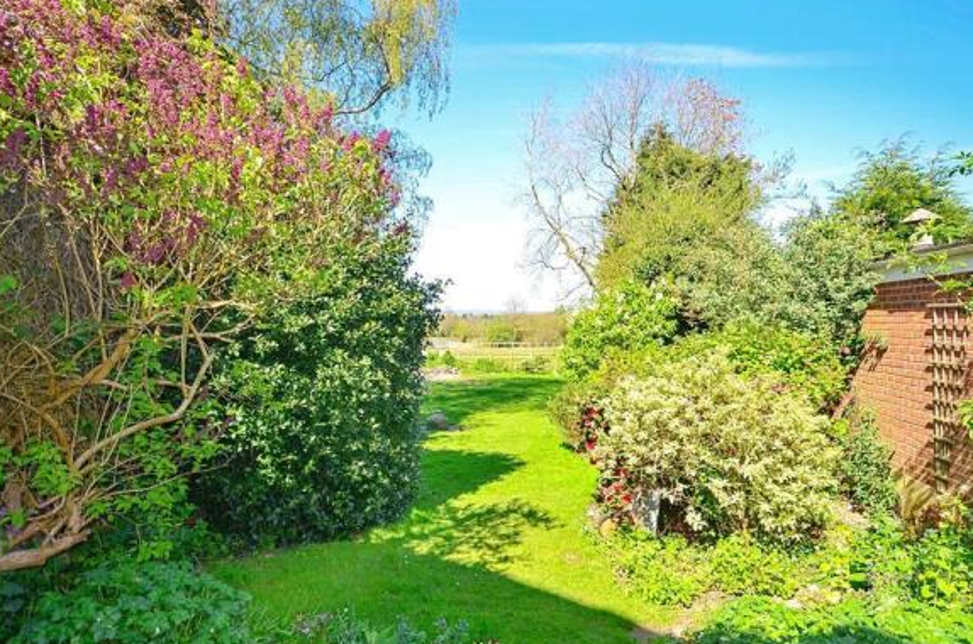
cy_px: 356
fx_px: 647
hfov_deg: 73.9
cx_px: 486
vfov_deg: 52.8
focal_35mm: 24
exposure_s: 1/200
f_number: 7.1
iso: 200
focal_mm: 14
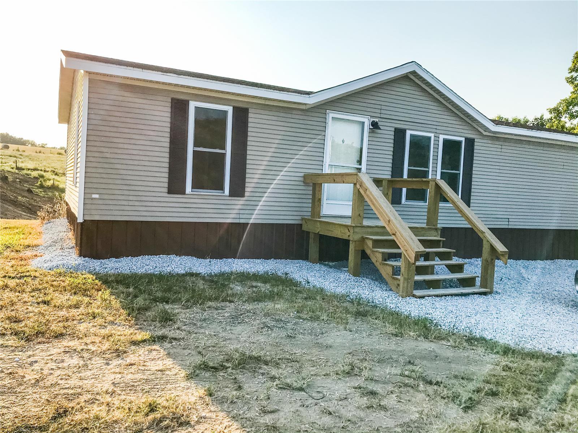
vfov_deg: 49.7
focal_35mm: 28
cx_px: 289
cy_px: 216
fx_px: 468
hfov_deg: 63.4
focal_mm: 3.99
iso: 20
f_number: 1.8
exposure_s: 1/1842
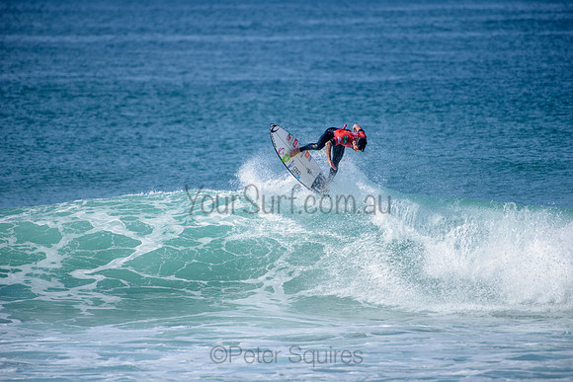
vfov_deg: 2.8
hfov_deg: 4.1
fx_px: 7960
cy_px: 191
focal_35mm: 500
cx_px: 286
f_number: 5.6
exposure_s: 1/2000
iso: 160
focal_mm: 500
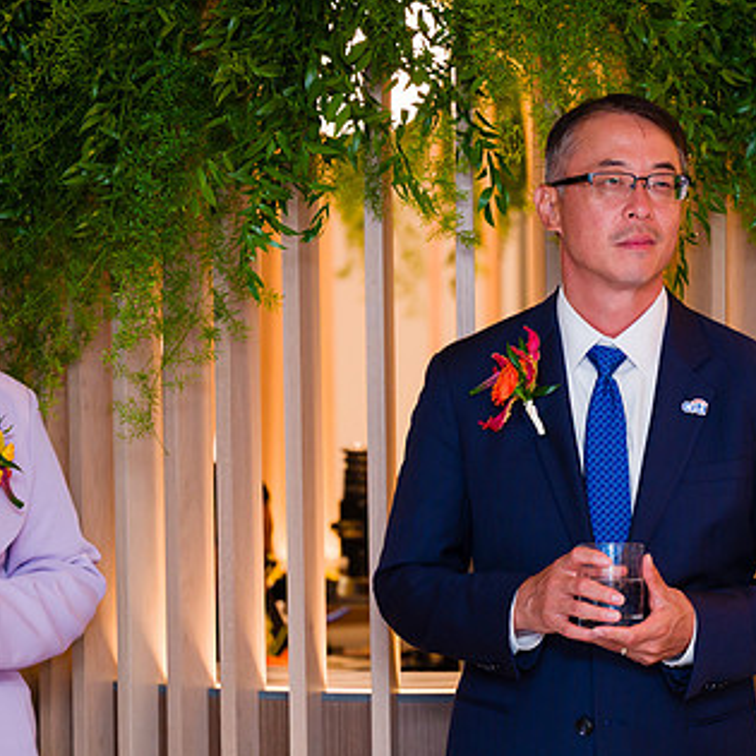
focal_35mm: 189
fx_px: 4670
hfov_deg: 9.2
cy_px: 406
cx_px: 617
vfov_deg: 9.3
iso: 800
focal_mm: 120
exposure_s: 1/160
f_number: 3.2
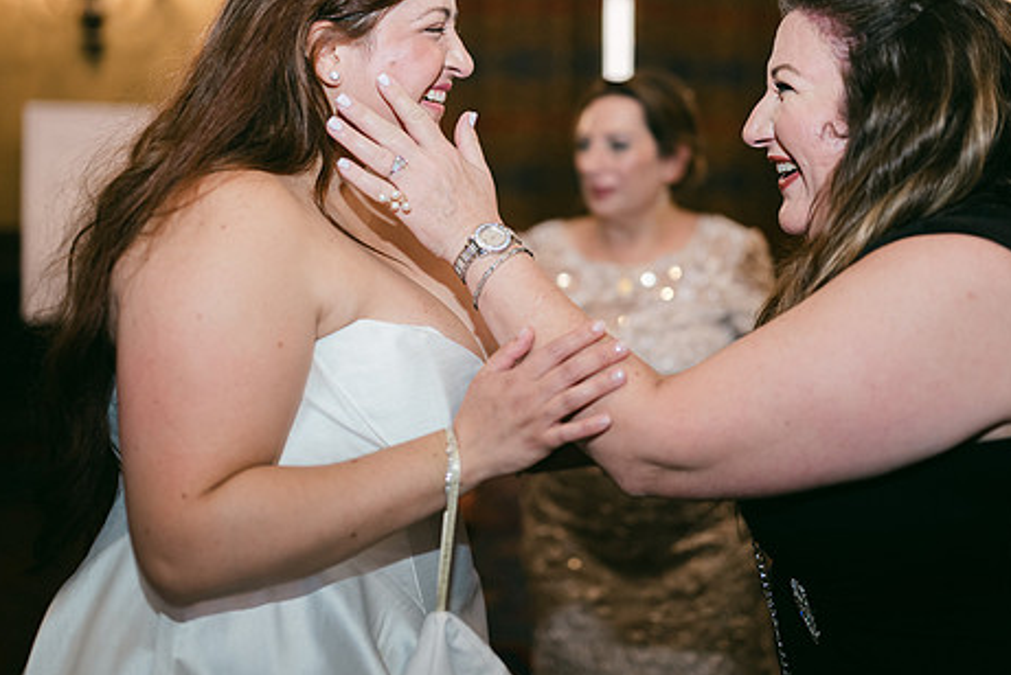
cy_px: 264
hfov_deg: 44.5
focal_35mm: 44
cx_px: 502
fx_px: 1236
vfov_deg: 30.5
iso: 640
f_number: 1.2
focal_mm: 35
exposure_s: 1/125
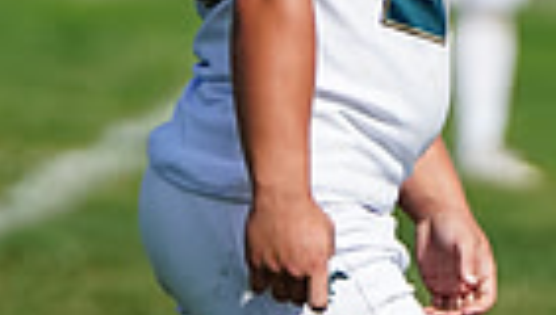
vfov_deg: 1.3
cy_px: -128
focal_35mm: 950
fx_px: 14035
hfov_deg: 2.3
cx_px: 347
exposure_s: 1/8000
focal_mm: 221
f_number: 2.8
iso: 400
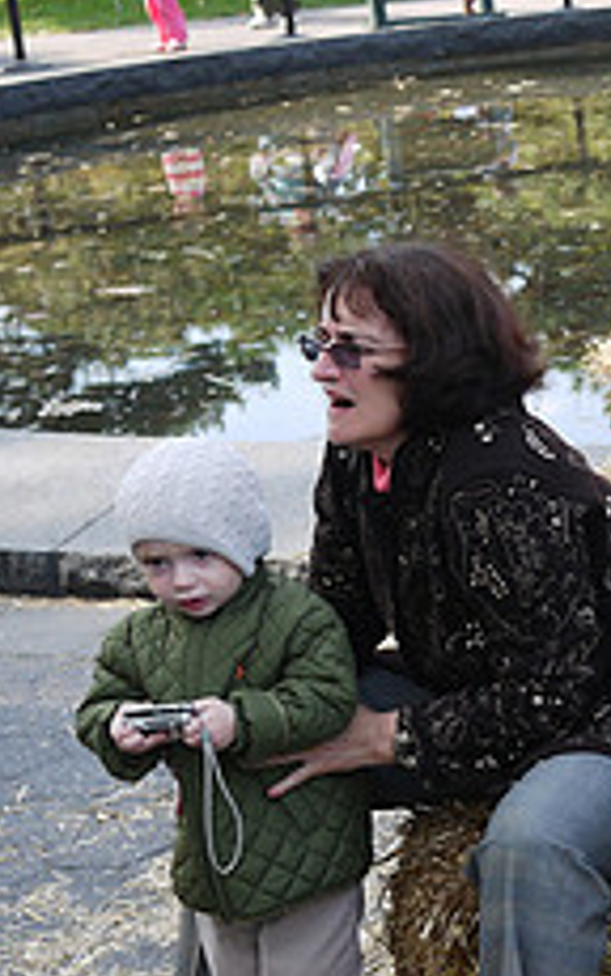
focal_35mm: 107
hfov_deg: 11.3
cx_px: 1150
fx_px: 2847
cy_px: 516
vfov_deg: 19.4
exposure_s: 1/250
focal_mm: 20
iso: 100
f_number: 3.2
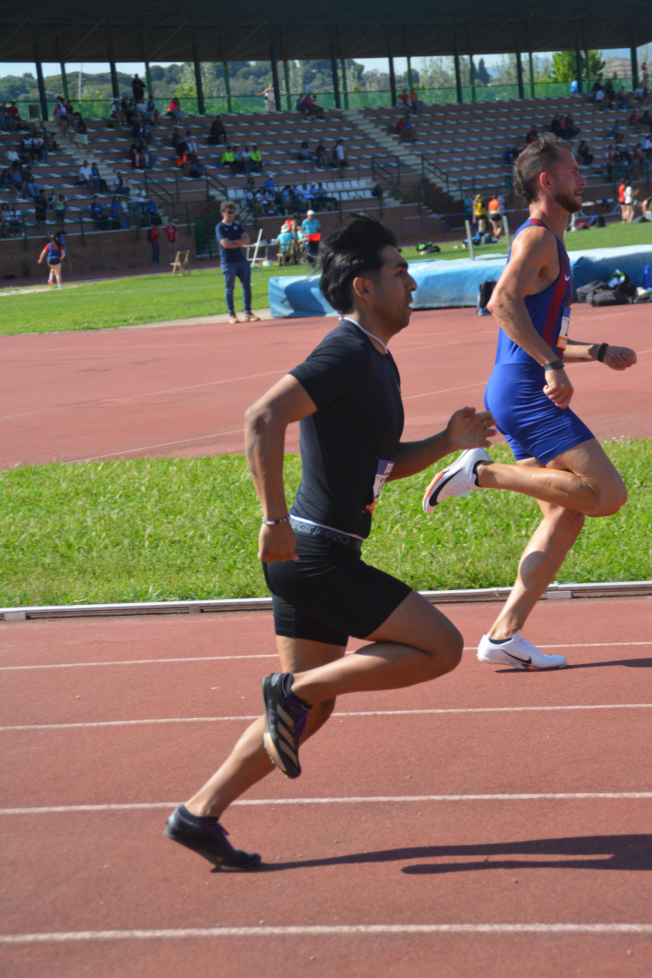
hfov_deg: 14.7
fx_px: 2527
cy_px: 489
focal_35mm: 93
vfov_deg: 21.9
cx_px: 326
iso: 400
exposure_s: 1/1600
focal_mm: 62
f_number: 5.6
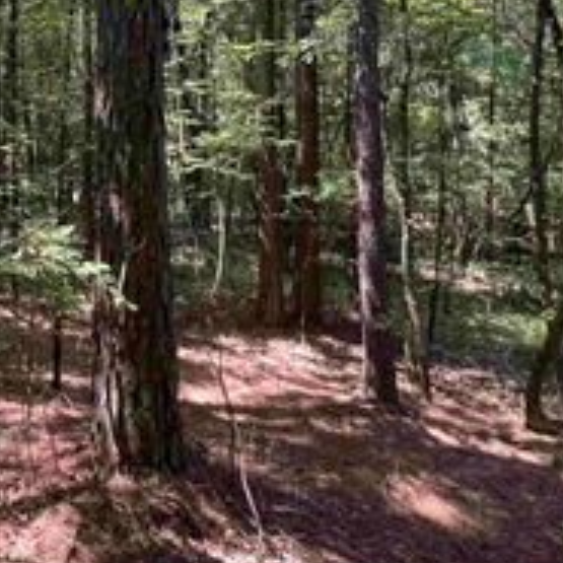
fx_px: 570
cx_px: 27
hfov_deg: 45.9
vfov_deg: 47.1
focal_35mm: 31
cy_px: 53
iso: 64
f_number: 1.8
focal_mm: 1.57
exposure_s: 1/99
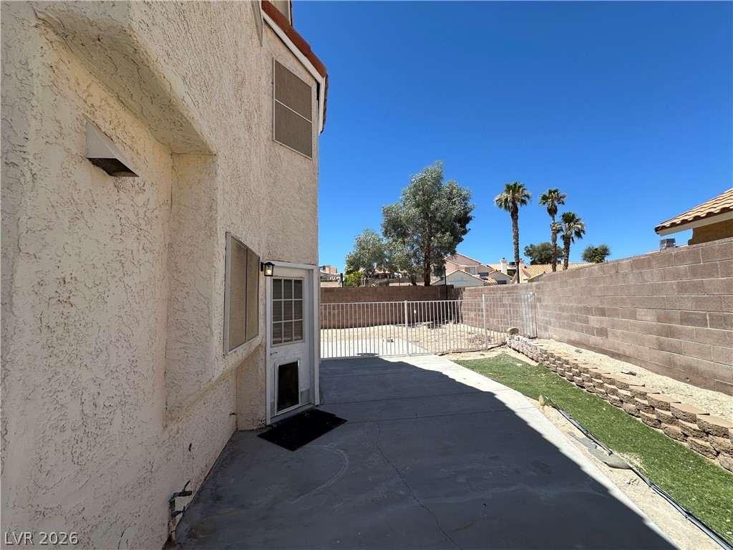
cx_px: 366
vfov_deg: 85.7
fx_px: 296
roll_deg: +1.3
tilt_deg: +6.5
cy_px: 275
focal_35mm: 14
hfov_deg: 102.1
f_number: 2.2
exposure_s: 1/2174
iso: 50
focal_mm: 2.22
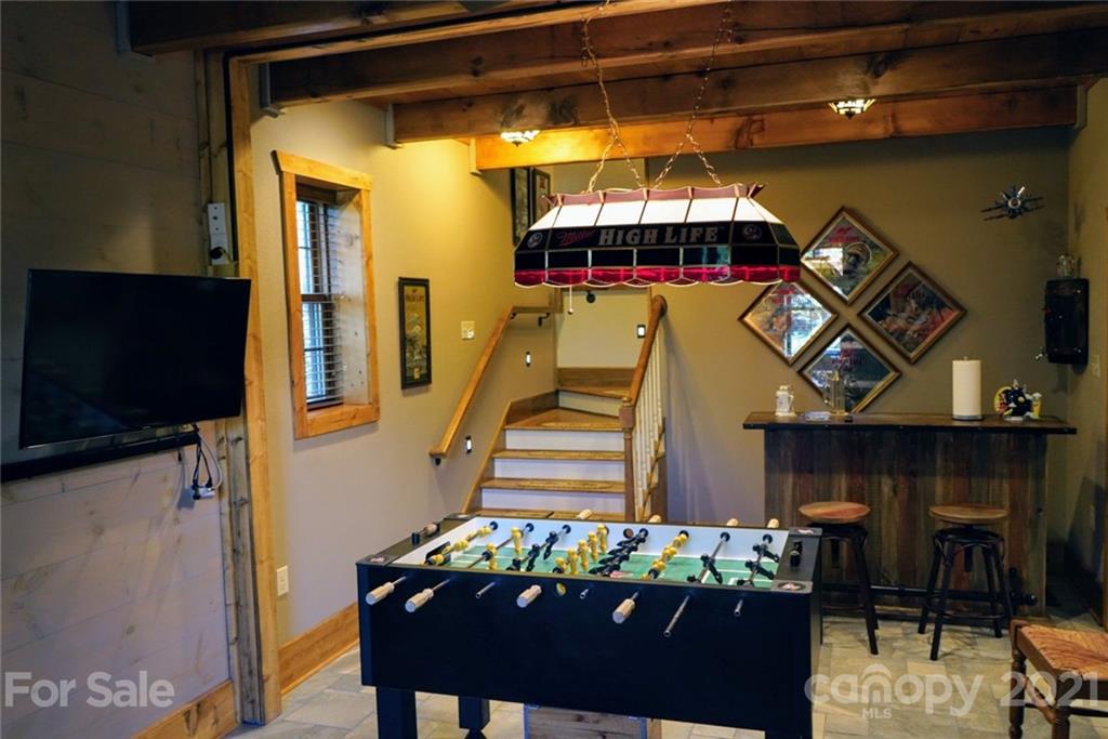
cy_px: 370
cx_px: 554
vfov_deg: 45.0
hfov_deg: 63.7
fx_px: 893
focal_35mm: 29
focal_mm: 29
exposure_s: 1/160
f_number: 3.5
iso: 4000
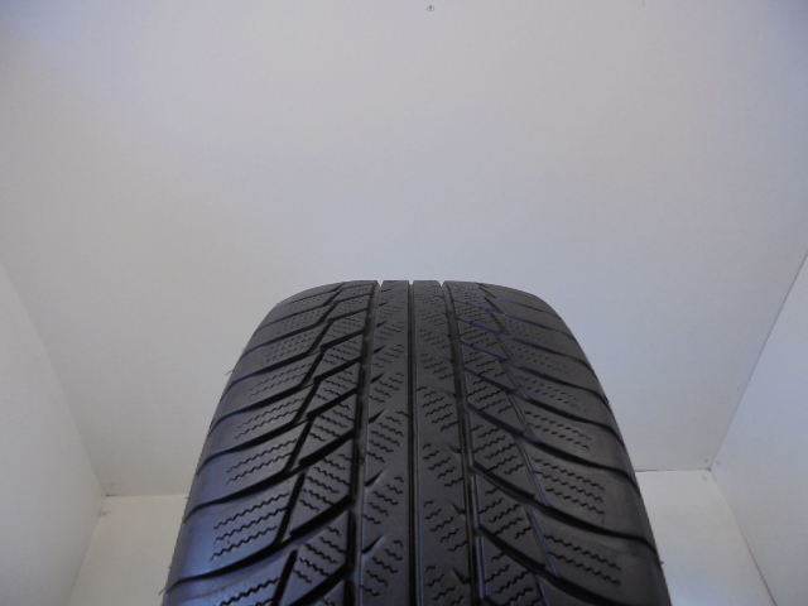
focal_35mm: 26
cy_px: 303
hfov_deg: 67.3
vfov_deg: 53.1
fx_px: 607
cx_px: 404
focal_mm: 4.6
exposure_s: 1/60
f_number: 3.5
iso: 100
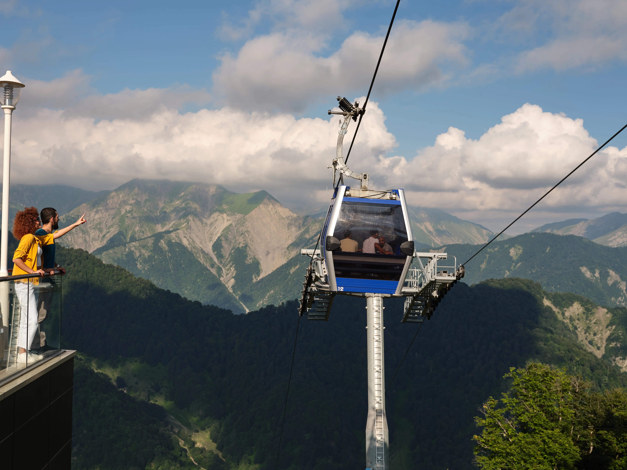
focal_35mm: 45
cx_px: 286
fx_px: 815
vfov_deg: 32.2
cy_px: 230
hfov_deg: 42.0
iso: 100
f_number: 8
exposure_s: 1/250
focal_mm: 51.7
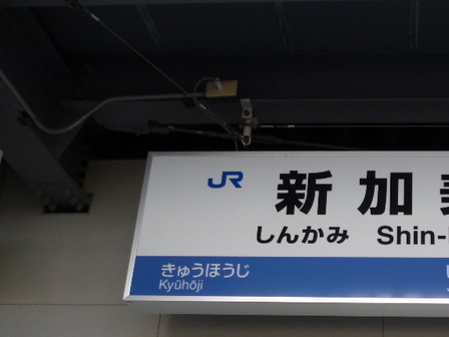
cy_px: 293
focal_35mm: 50
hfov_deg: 36.5
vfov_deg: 28.2
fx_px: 649
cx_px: 377
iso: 125
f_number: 3.1
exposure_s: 1/60
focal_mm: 5
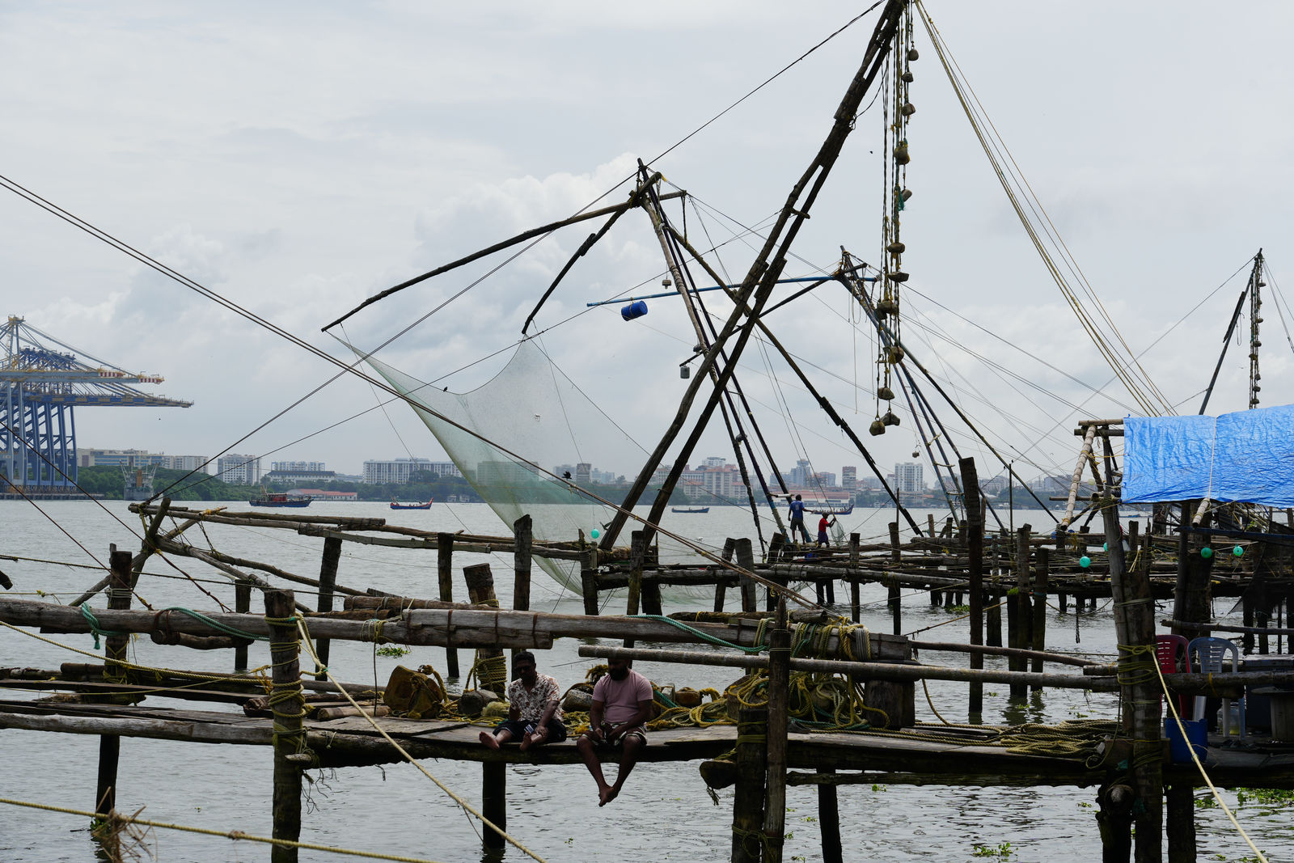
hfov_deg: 21.2
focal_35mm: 96
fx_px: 3451
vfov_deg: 14.3
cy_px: 432
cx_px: 647
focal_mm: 96
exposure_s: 1/320
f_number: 10
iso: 100
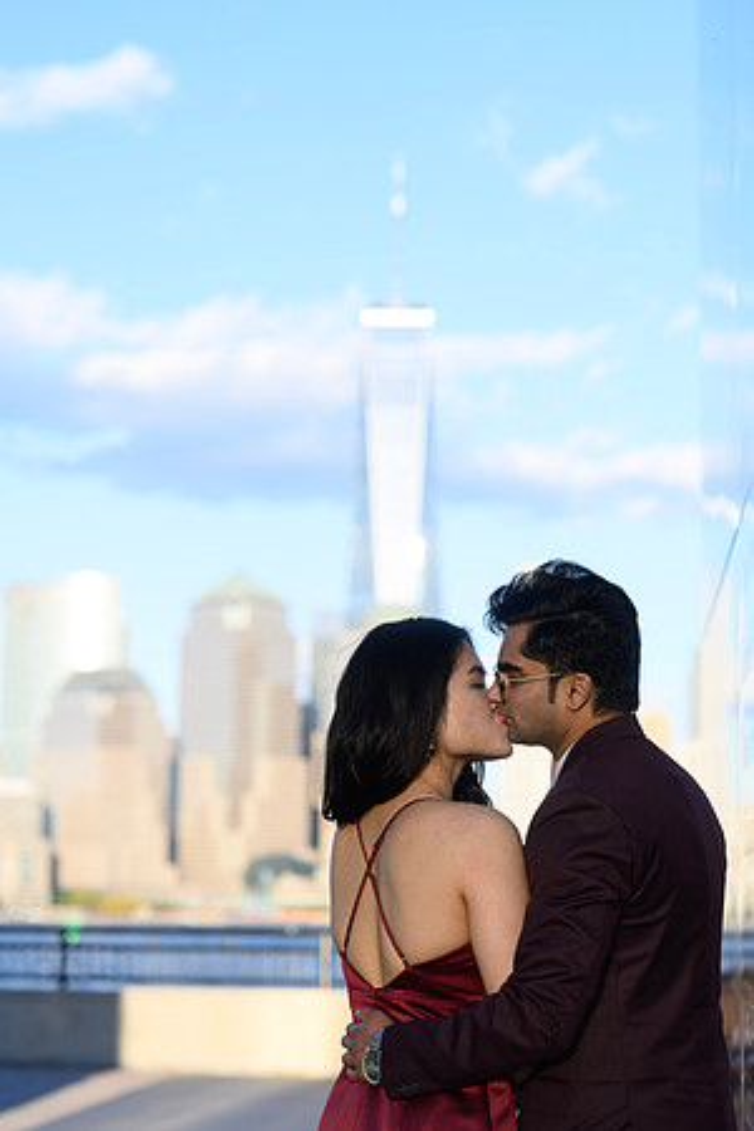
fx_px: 2670
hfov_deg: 16.1
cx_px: 377
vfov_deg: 23.9
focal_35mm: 85
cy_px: 566
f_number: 4
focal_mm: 85
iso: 160
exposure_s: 1/500
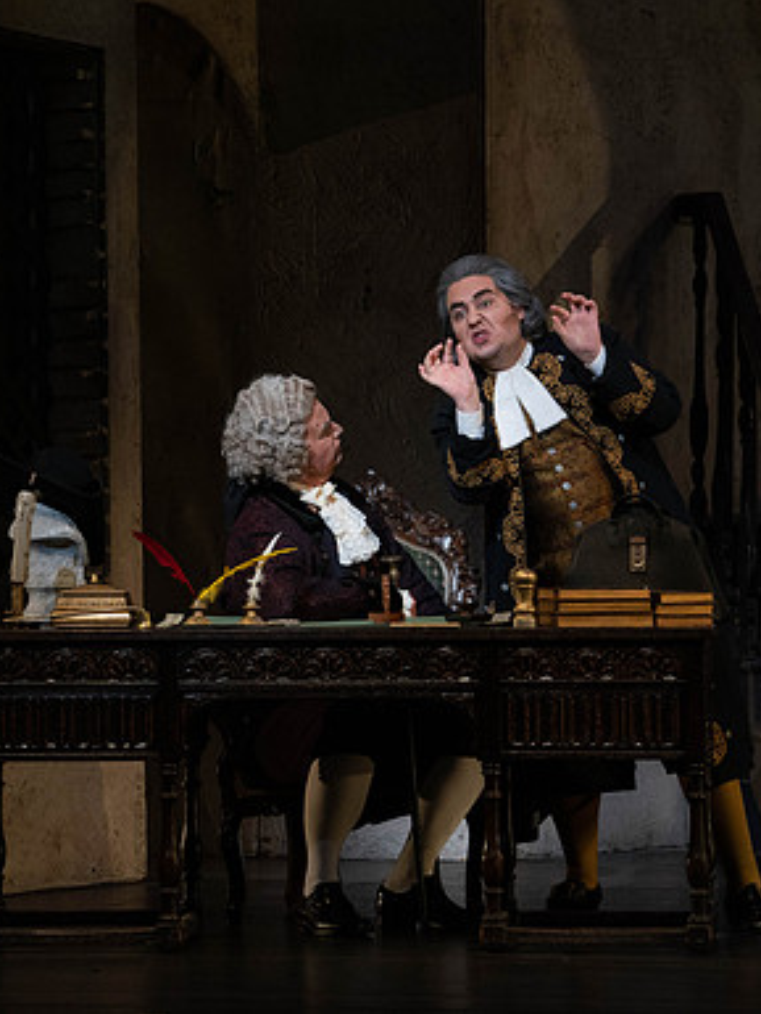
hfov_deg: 5.1
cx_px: 261
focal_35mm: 290
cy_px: 507
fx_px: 8496
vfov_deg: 6.8
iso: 3200
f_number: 9
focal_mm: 200
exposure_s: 1/250
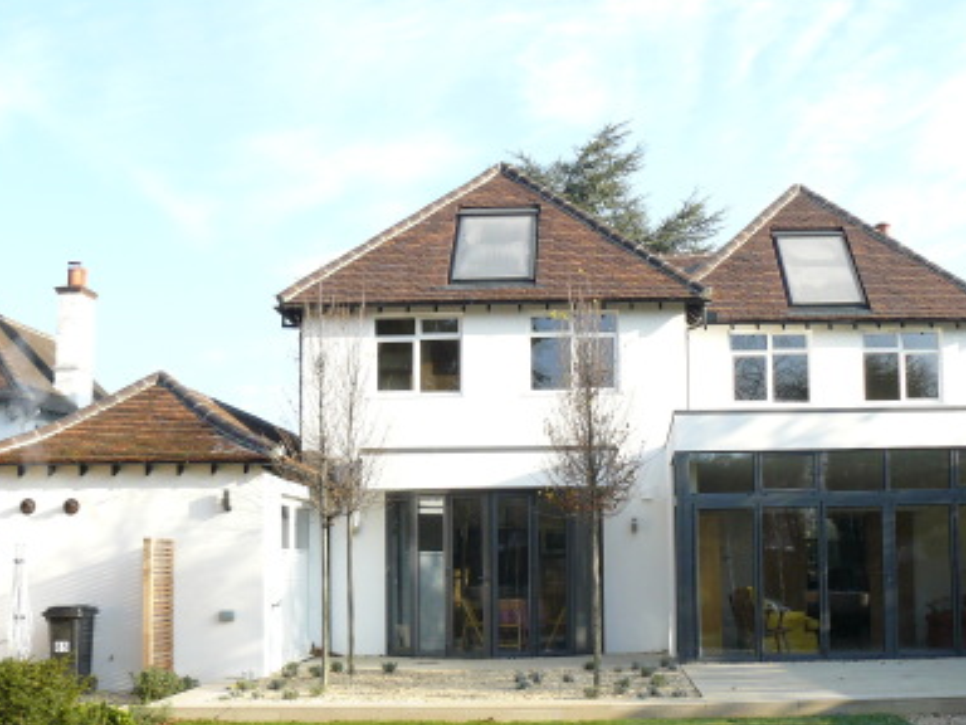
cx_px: 586
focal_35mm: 48
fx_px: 1339
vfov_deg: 30.2
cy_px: 446
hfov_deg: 39.5
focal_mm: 6
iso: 100
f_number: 4
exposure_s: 1/200
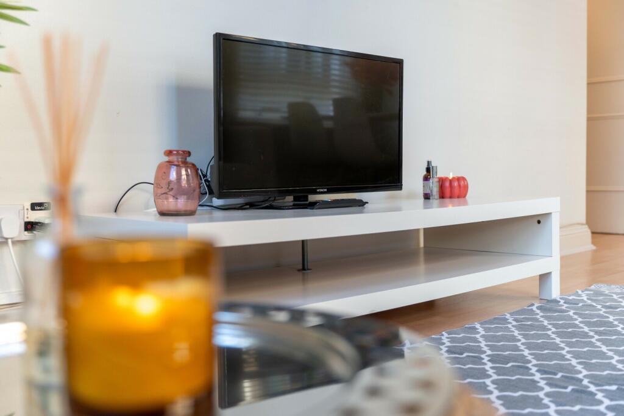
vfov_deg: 35.1
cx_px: 312
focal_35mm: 38
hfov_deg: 50.7
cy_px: 208
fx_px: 659
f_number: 2.8
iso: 1000
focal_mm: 38
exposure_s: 1/200
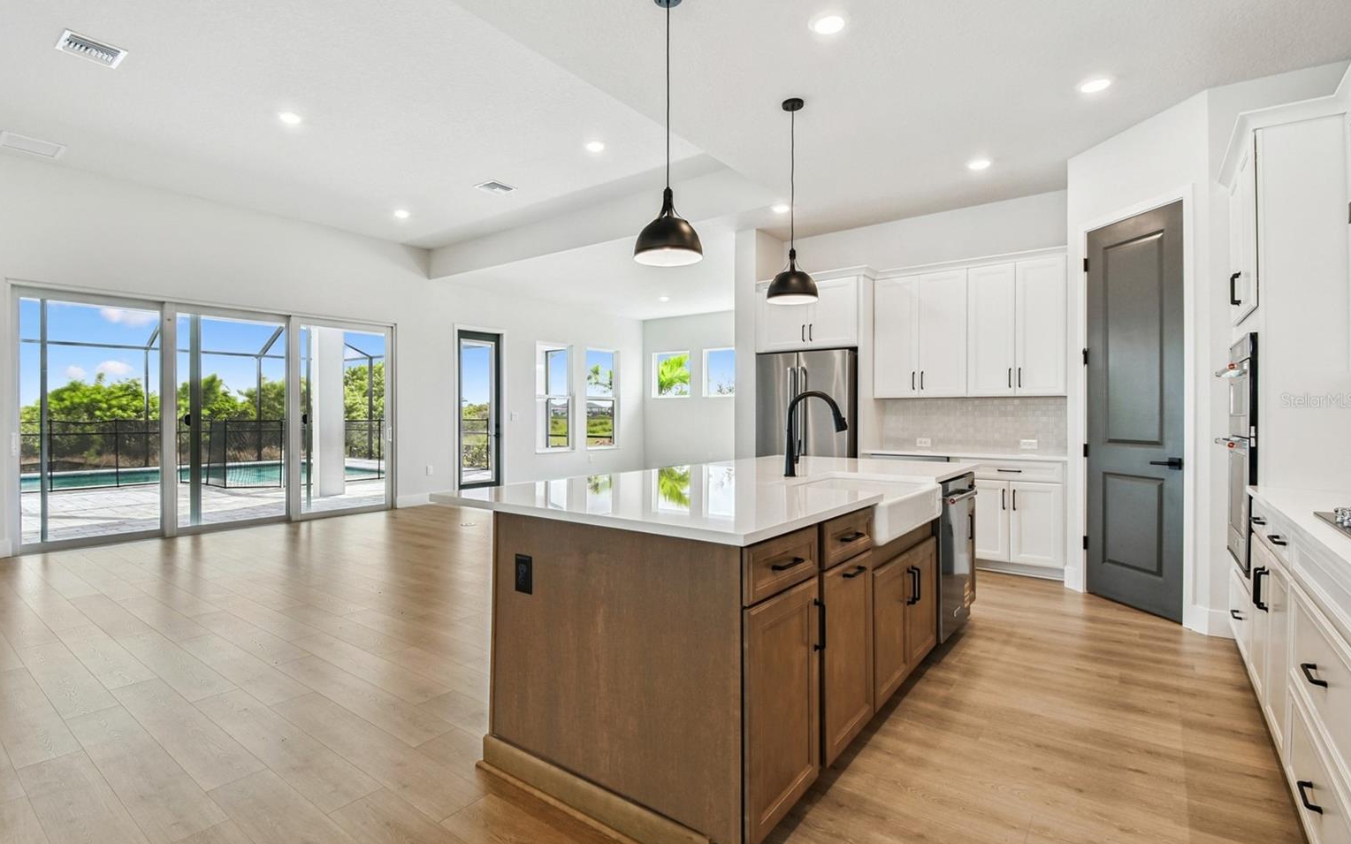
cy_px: 400
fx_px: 589
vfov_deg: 71.2
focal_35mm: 16
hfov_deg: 97.8
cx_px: 653
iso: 100
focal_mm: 10
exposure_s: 1/160
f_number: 7.1
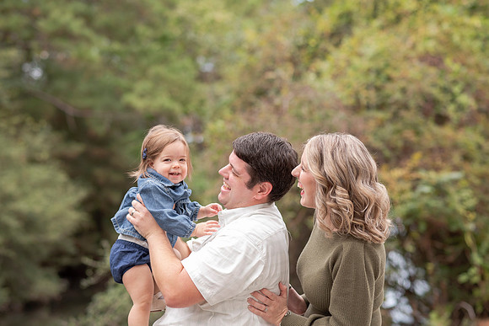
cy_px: 158
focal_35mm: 87
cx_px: 244
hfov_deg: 23.2
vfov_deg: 15.6
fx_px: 1189
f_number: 2.8
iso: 320
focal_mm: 85
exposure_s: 1/800
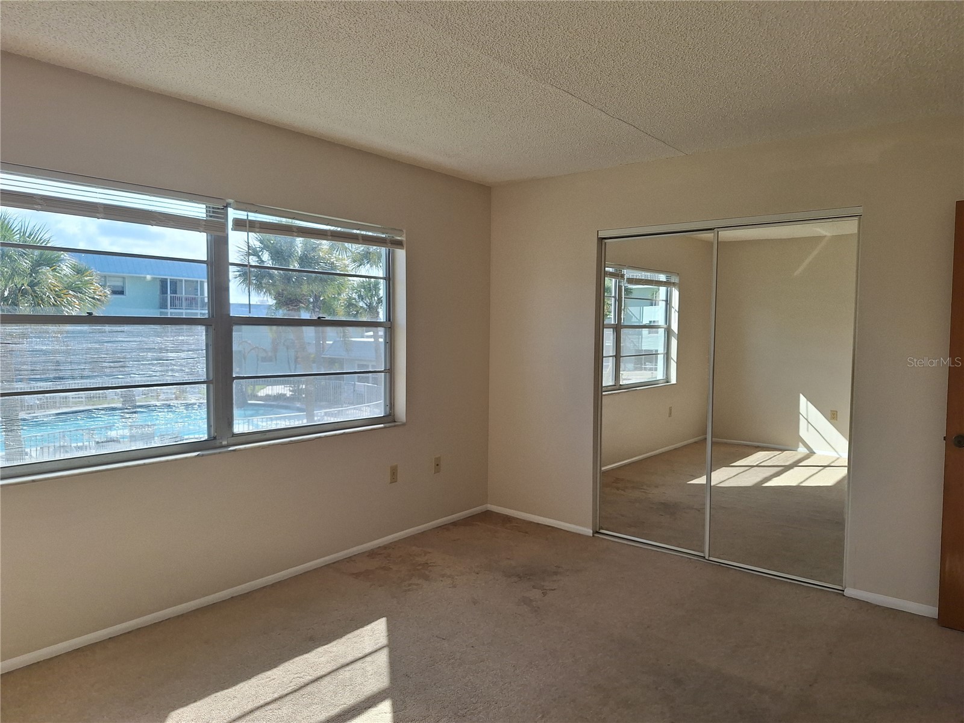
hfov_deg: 73.9
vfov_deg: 58.9
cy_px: 362
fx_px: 641
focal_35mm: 23
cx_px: 482
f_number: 1.8
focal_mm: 5.54
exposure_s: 1/1299
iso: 40
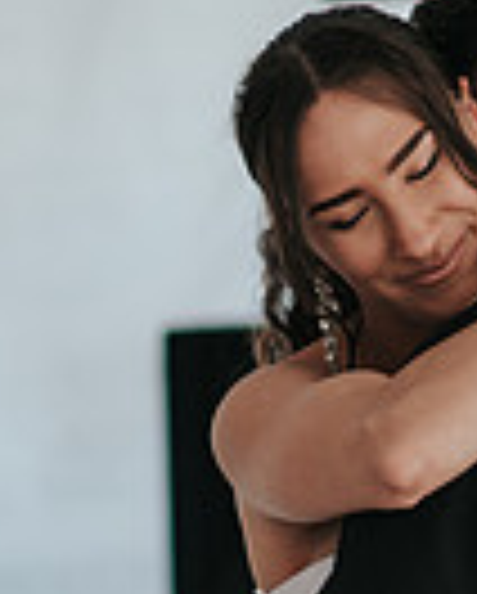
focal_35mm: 407
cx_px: 405
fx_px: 7166
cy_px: 774
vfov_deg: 4.7
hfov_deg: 3.8
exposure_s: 1/200
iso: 100
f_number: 2.5
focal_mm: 85
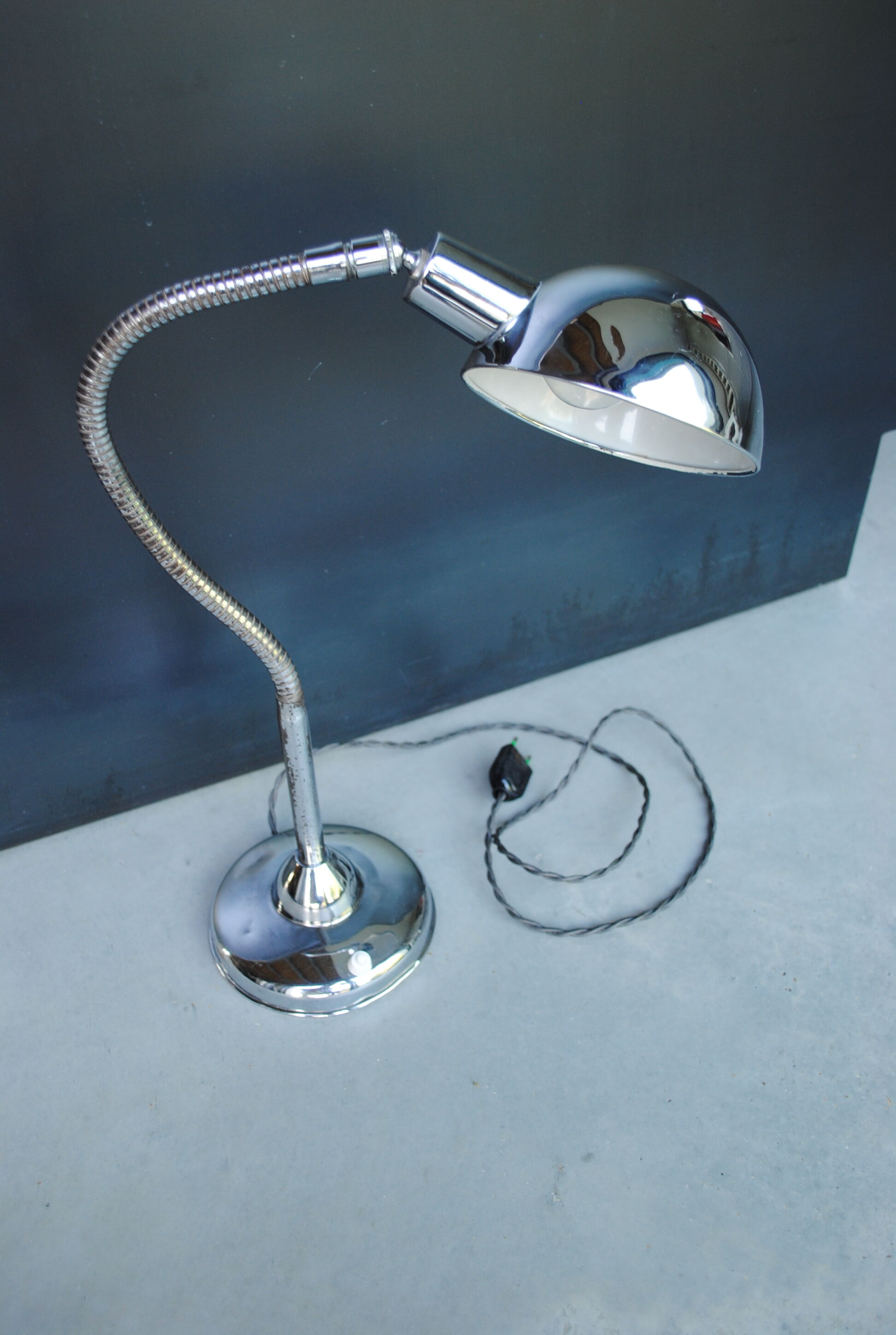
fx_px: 1226
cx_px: 448
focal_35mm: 33
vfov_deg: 57.1
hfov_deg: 40.1
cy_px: 668
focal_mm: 22
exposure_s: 1/30
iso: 220
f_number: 3.8
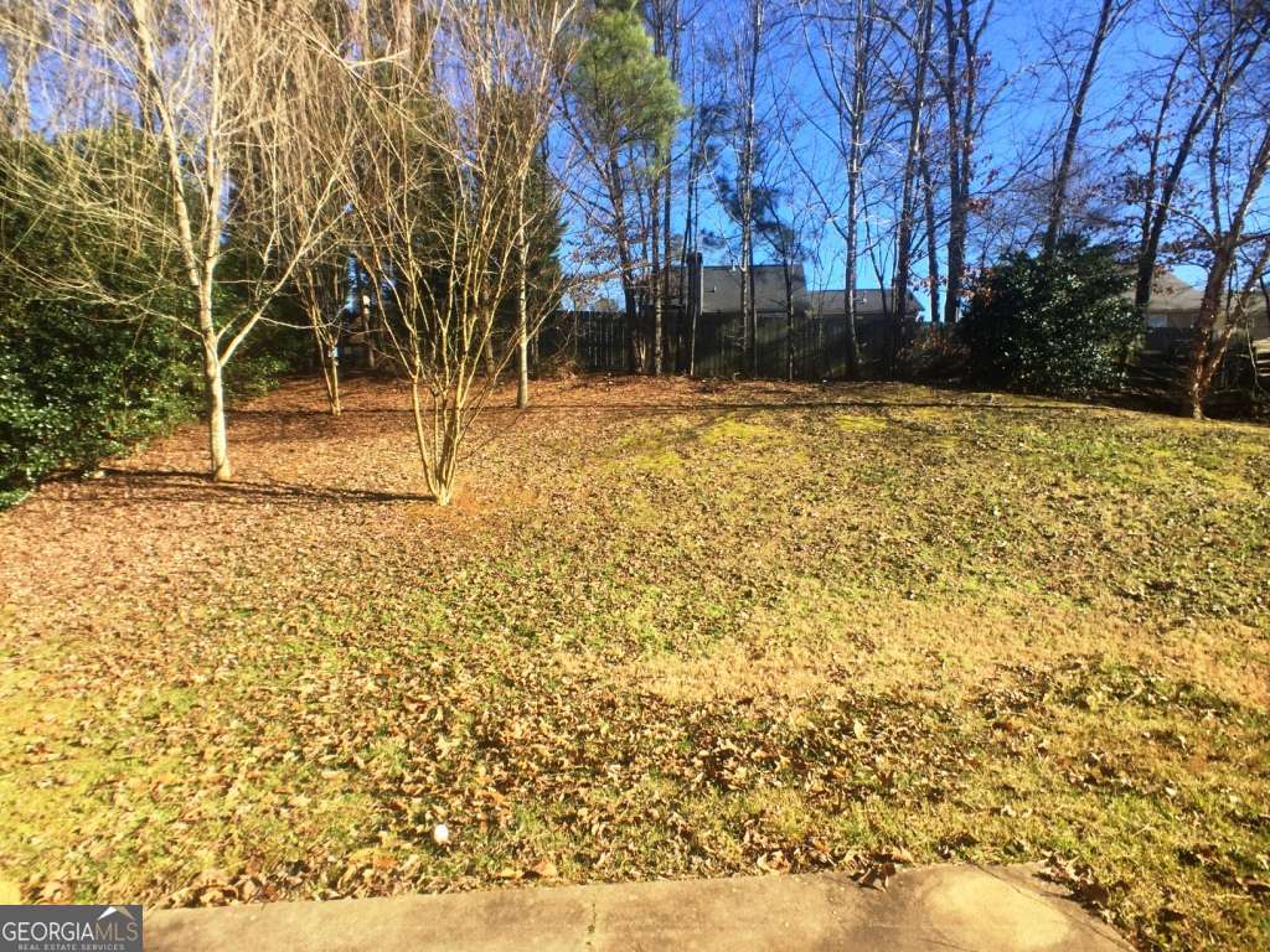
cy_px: 476
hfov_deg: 61.7
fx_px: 1064
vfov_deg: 48.2
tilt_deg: -5.3
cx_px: 635
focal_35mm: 29
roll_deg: +0.2
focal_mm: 4.15
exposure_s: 1/648
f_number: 2.2
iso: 32
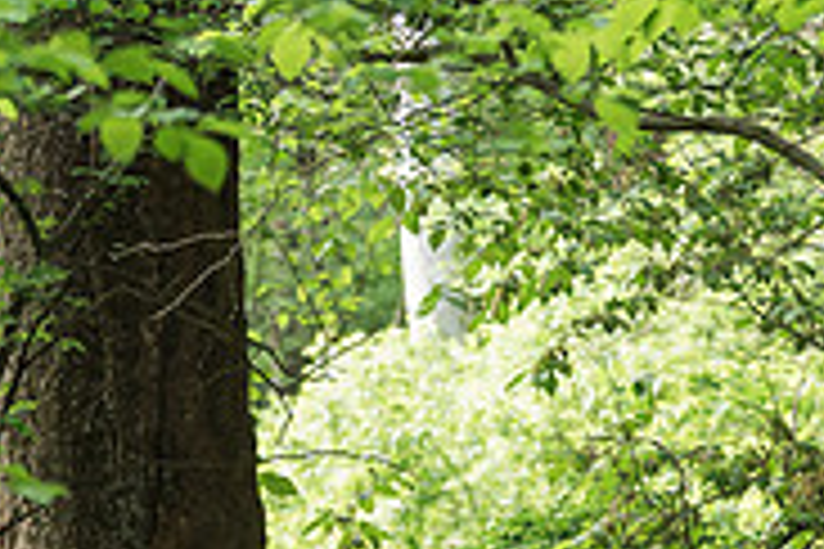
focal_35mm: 230
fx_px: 5264
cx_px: 735
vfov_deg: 5.9
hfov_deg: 8.9
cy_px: 699
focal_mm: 70
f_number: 2.8
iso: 640
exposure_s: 1/400
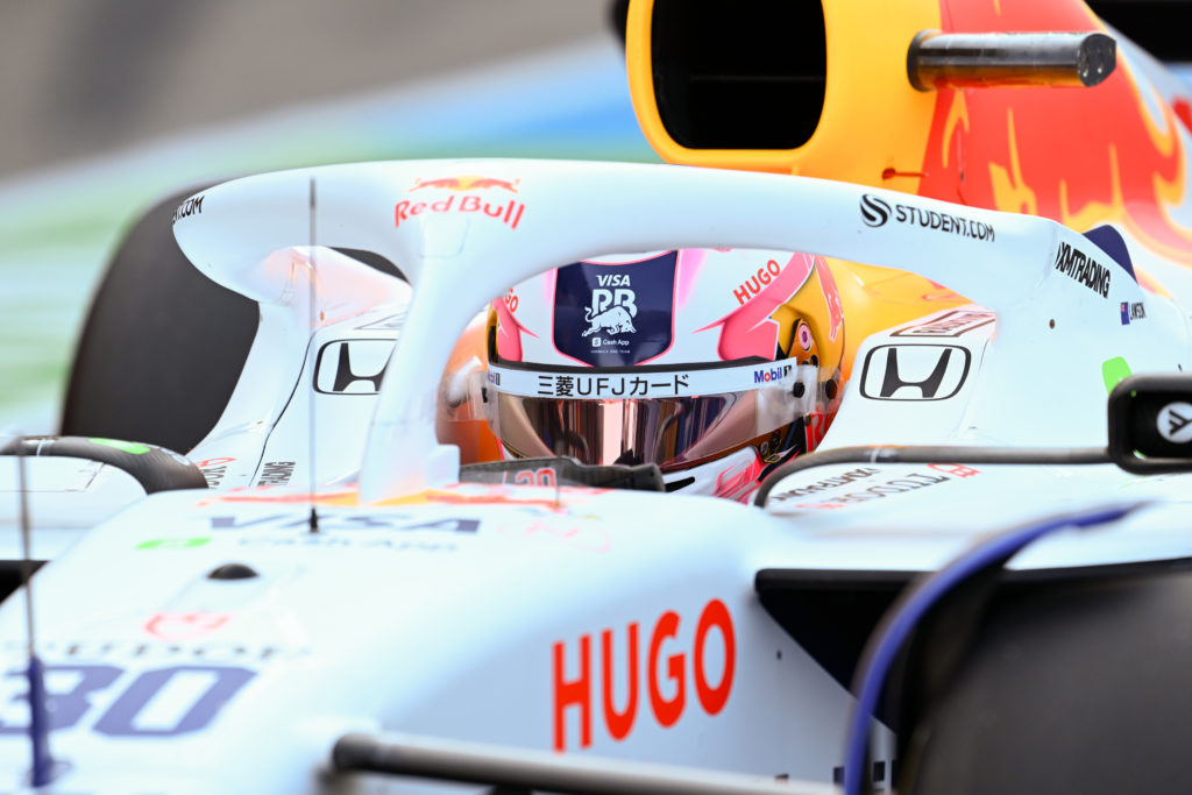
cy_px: 398
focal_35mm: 560
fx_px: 18544
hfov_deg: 3.7
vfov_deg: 2.5
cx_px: 596
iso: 1000
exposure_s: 1/1000
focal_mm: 560
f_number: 5.6
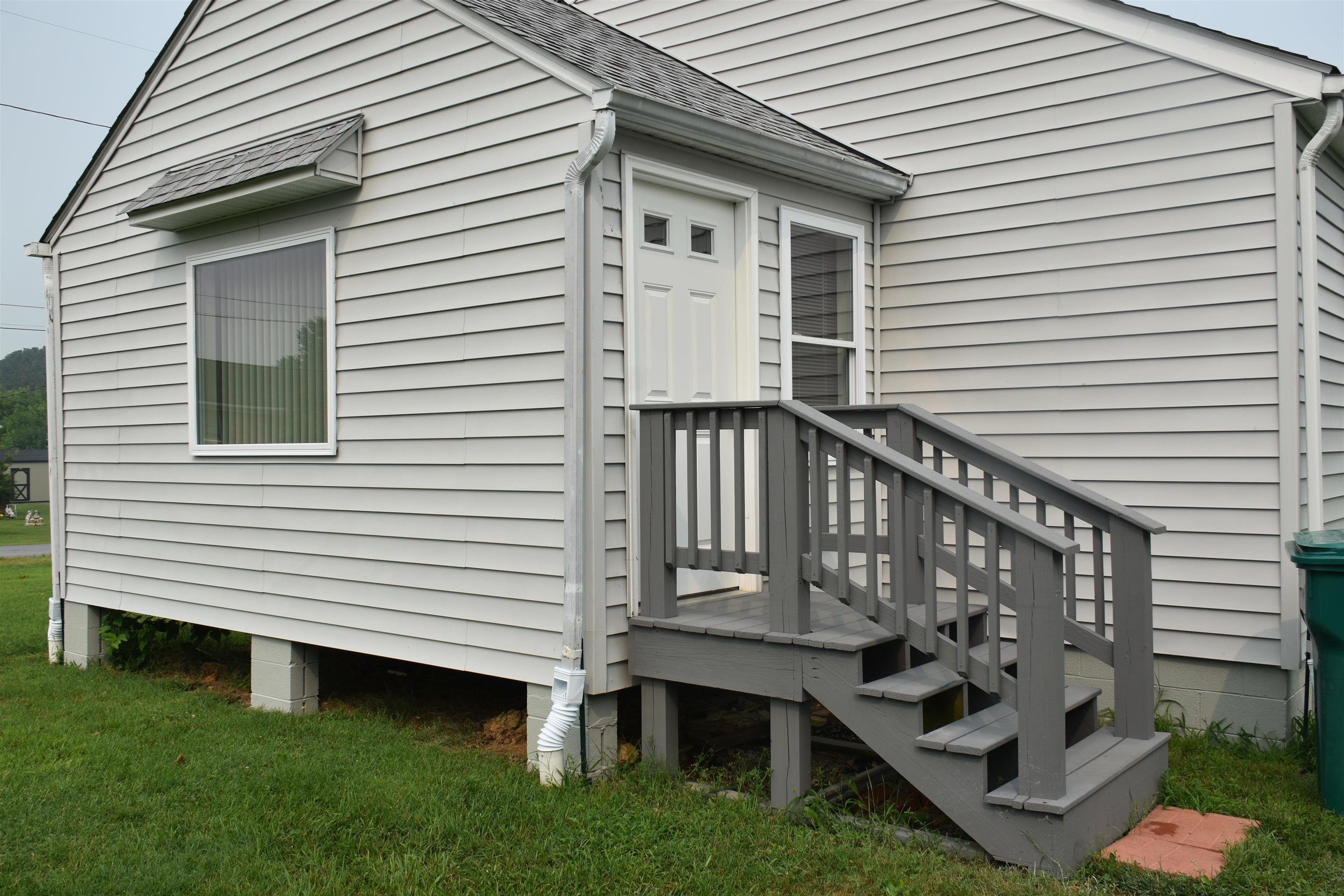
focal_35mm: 32
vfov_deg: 41.7
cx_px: 672
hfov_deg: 59.5
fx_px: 1176
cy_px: 448
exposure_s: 1/250
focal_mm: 21
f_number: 8
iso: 100
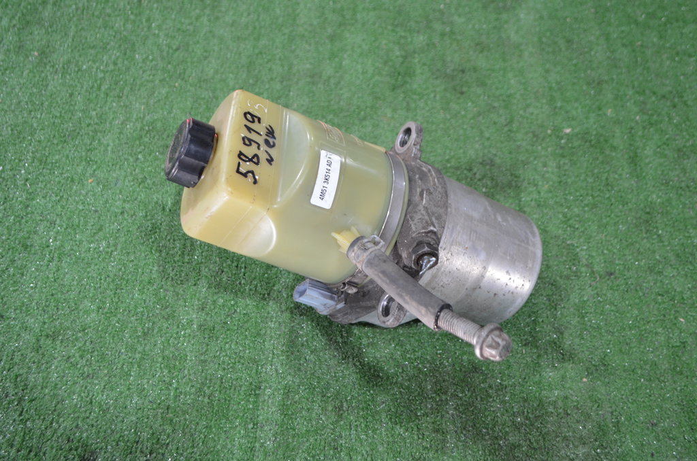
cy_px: 230
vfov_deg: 36.7
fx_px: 695
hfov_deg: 53.2
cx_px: 348
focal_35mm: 36
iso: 800
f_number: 4
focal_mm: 24
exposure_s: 1/50
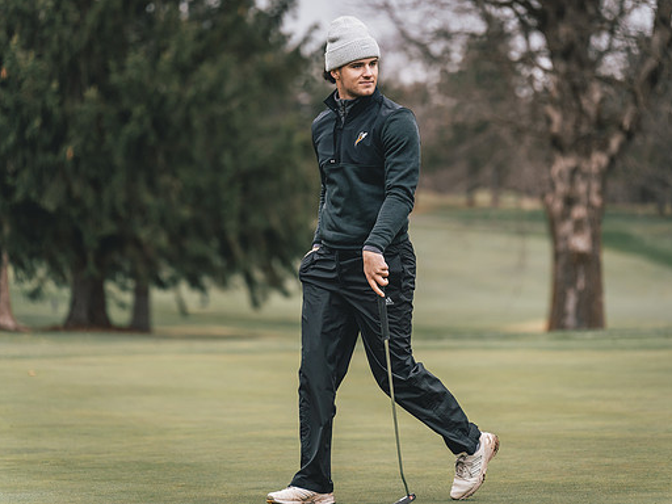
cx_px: 376
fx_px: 3145
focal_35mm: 162
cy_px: 251
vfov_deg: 9.2
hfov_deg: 12.2
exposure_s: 1/3200
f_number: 2.8
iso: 640
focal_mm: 139
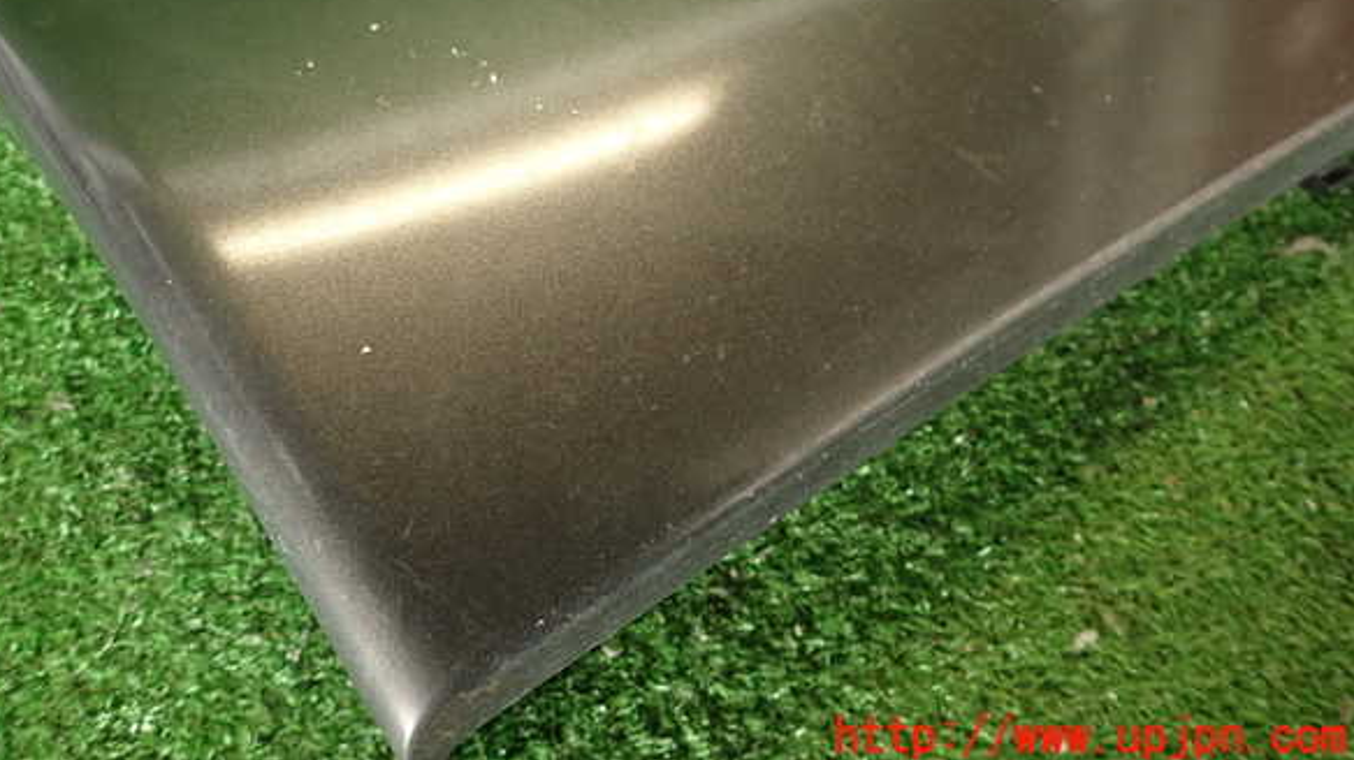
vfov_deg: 40.9
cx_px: 663
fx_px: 1005
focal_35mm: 28
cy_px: 246
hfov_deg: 67.9
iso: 200
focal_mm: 4.5
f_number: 2
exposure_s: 1/50
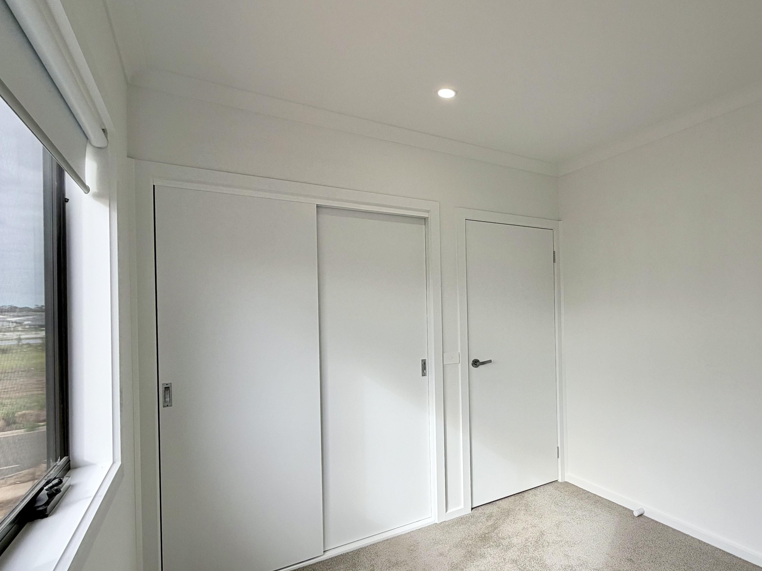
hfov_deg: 78.7
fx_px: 440
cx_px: 517
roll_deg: +1.7
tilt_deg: -0.3
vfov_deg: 65.8
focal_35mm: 20
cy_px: 315
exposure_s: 1/502
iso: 64
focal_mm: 2.22
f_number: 2.2
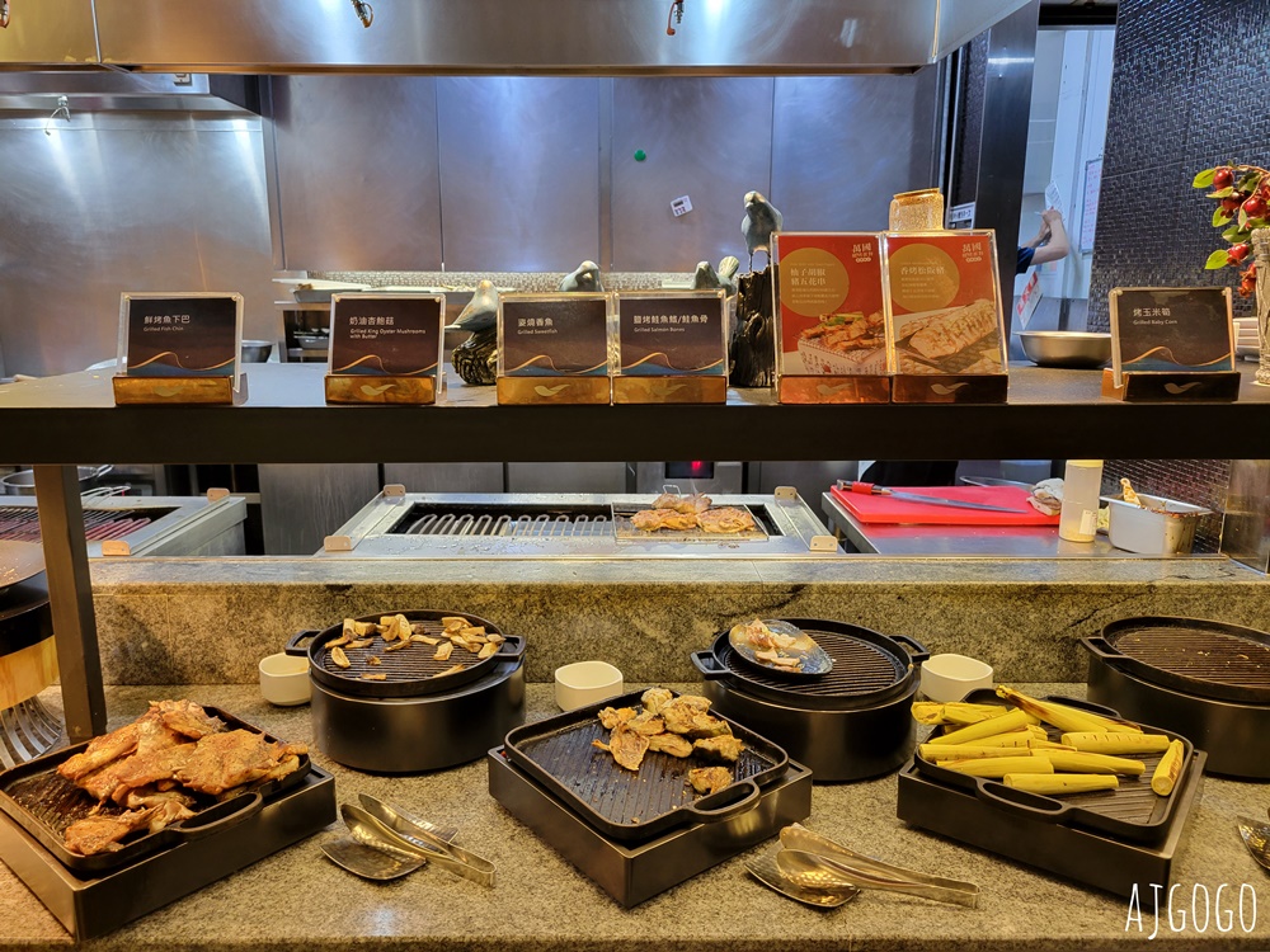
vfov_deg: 53.1
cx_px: 635
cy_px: 476
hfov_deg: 67.3
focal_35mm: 26
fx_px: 954
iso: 160
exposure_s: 1/40
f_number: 1.8
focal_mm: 5.4
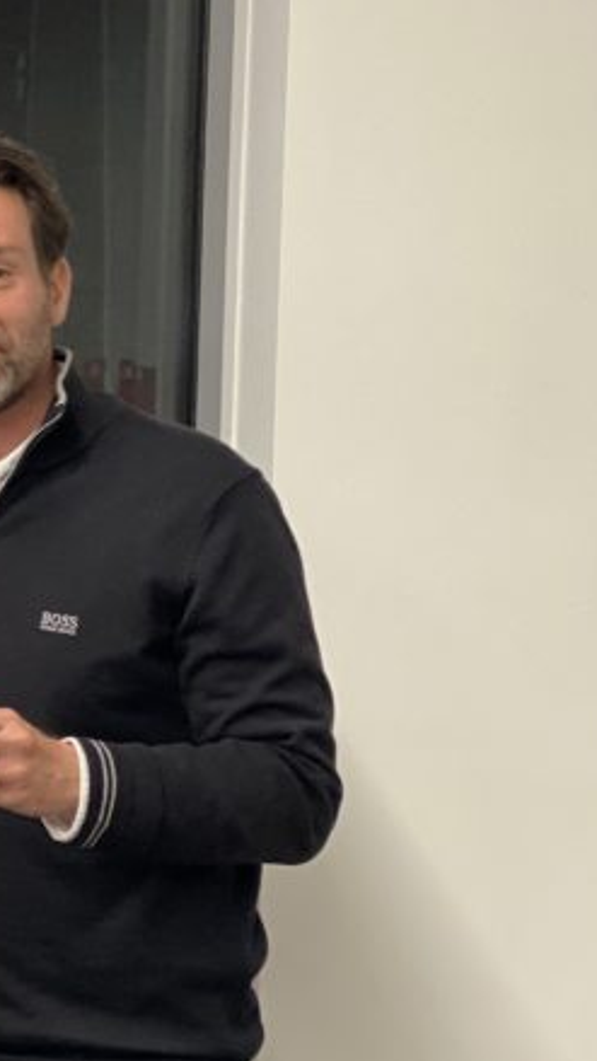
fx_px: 3714
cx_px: -612
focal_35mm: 132
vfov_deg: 16.3
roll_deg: -1.0
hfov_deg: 8.7
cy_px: 556
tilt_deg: -5.1
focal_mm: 6
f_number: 2
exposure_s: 1/50
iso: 160
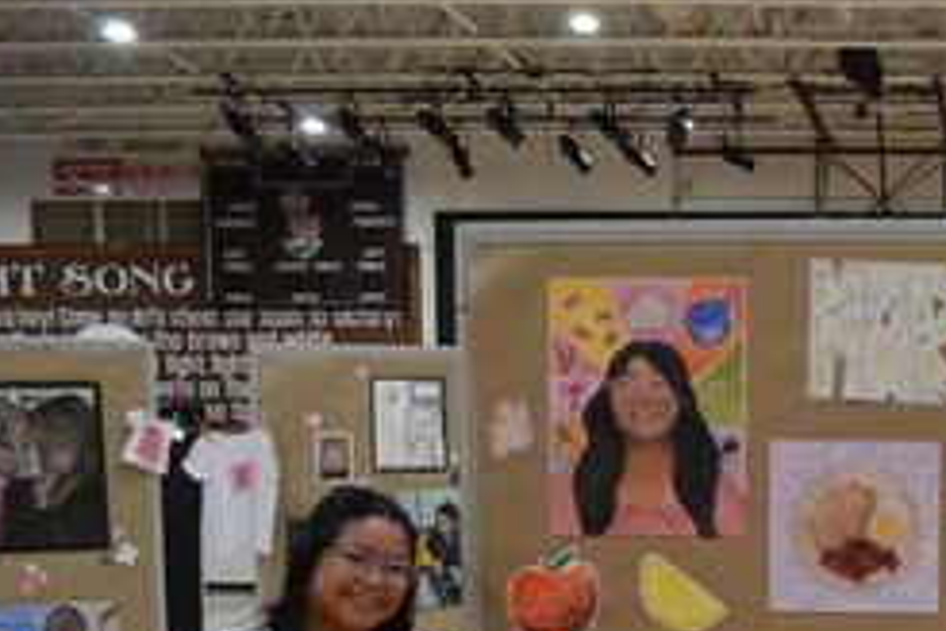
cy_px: 677
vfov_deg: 17.6
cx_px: 1136
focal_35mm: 75
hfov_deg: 24.5
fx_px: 1971
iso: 3200
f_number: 3.8
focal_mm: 20
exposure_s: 1/500
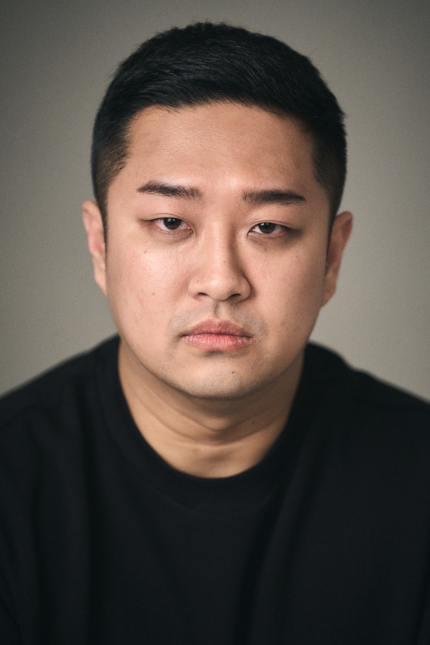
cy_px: 321
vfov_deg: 12.4
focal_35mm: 166
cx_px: 214
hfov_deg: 8.3
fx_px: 2974
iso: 1600
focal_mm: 165
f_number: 2.8
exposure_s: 1/200
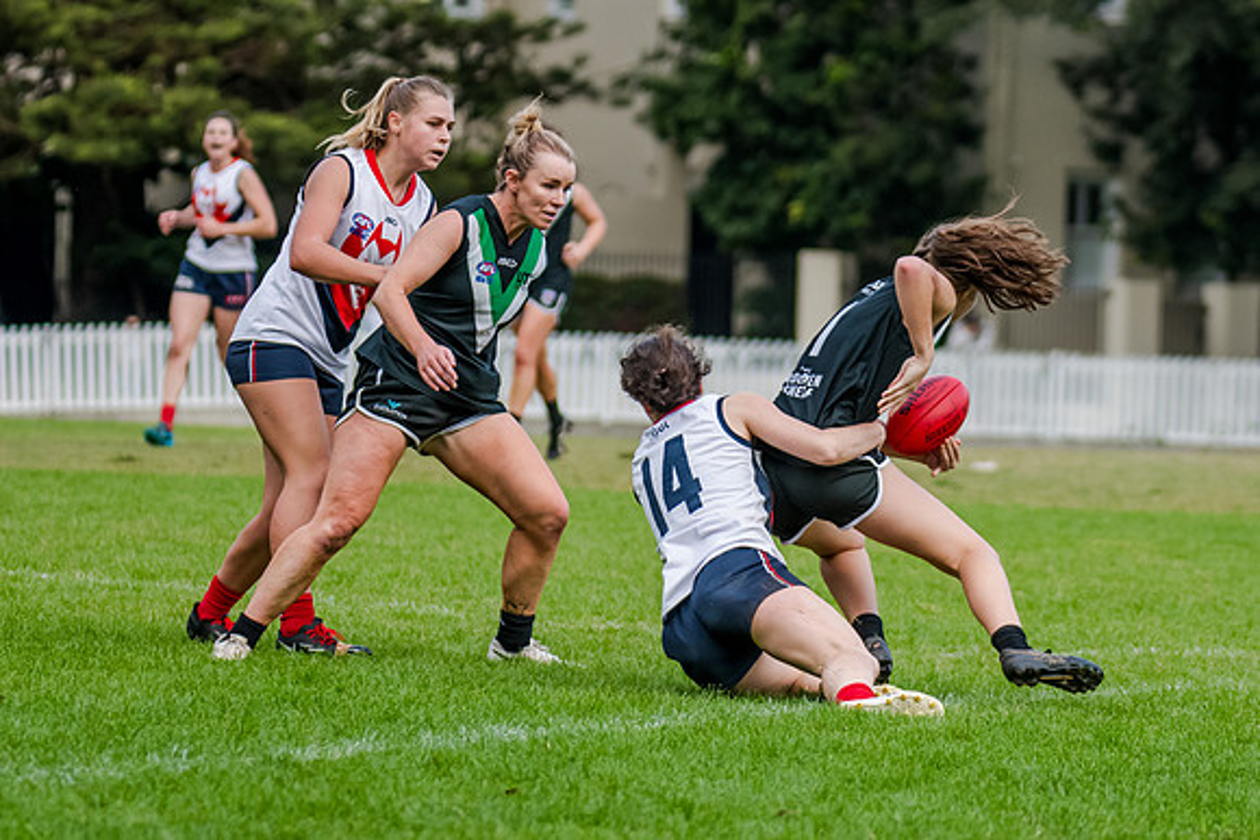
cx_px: 972
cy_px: 372
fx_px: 11049
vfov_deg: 4.4
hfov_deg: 6.5
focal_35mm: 316
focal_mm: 170
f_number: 4
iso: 800
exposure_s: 1/1600
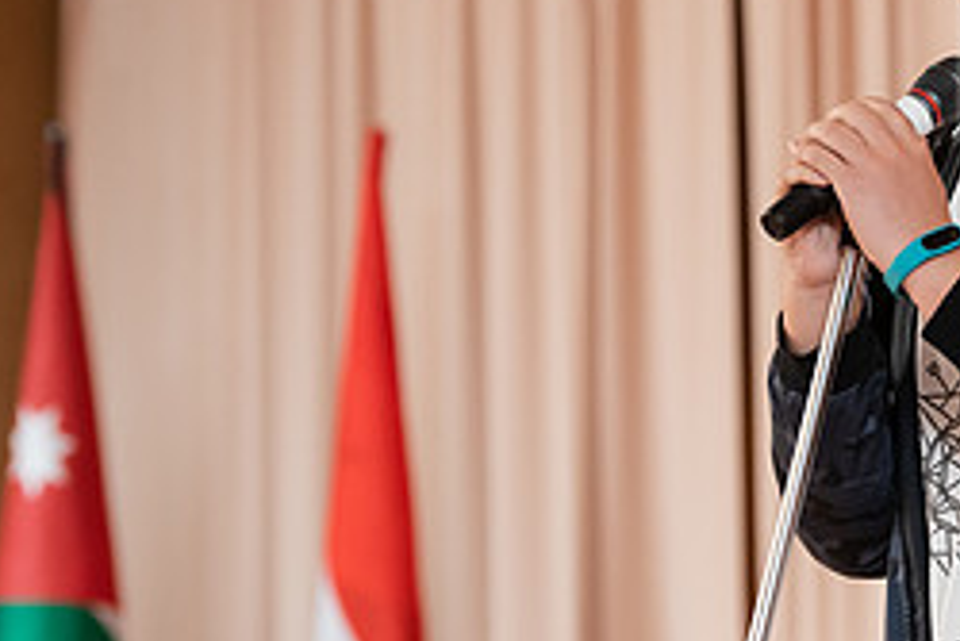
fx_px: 6804
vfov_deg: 5.4
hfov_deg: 8.0
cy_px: 286
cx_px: 841
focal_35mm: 255
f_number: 3.5
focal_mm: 110
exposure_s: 1/160
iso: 2500
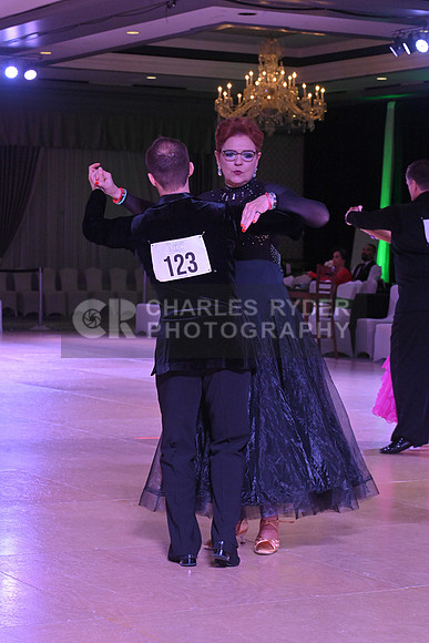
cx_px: 214
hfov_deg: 14.4
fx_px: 1697
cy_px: 322
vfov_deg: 21.5
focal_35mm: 95
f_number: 10
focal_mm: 95
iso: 5000
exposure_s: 1/320
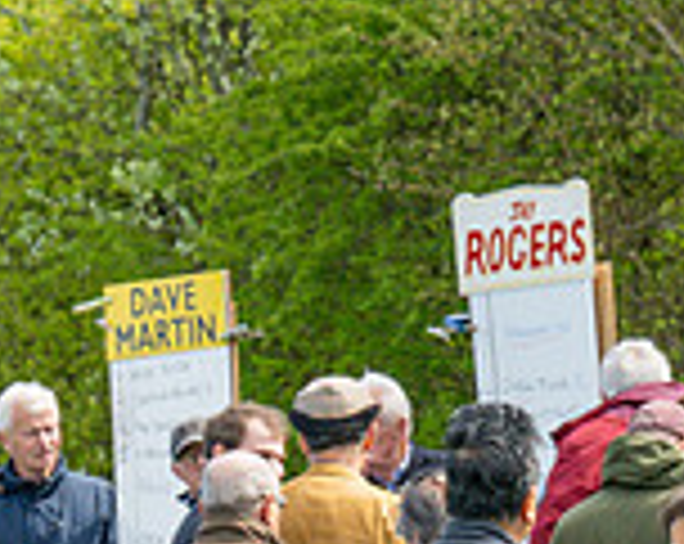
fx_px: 12002
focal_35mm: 594
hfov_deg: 3.3
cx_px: -328
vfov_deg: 2.6
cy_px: 985
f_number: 9
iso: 200
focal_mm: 95
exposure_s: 1/400
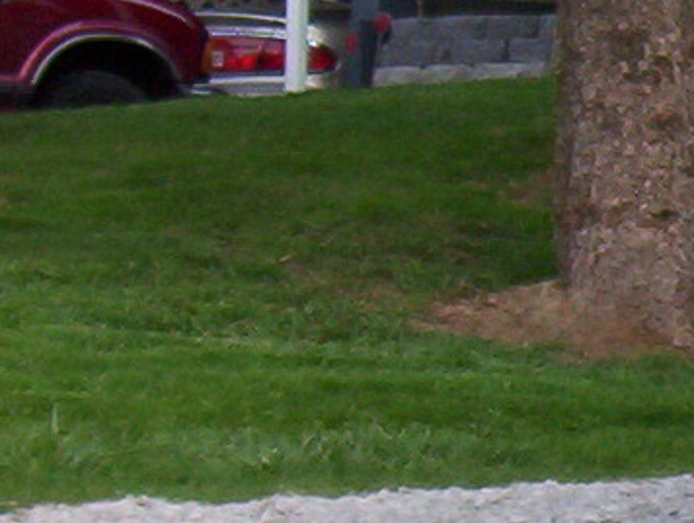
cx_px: 1519
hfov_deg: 8.1
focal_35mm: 228
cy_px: 384
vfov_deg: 6.5
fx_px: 4577
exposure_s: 1/303
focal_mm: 7.88
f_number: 3.16
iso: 100
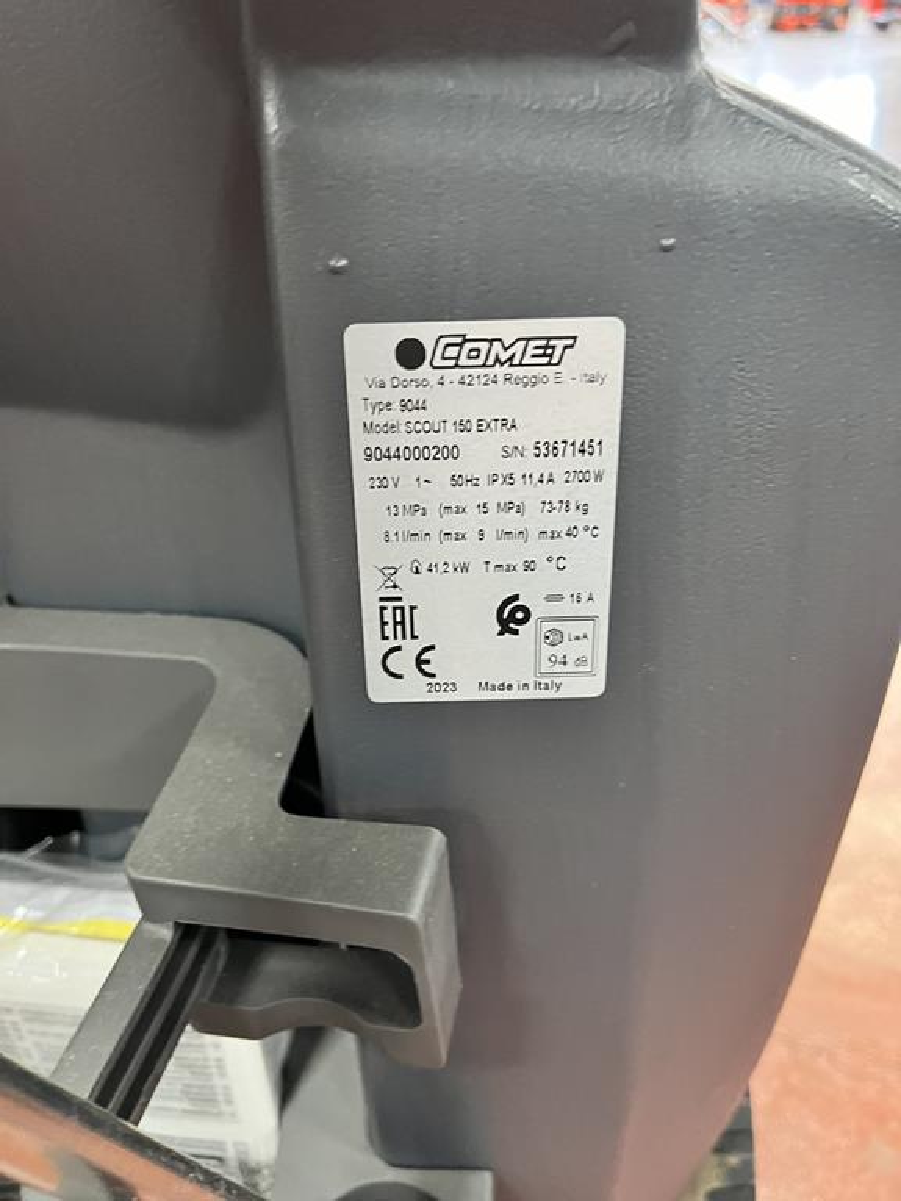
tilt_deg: -29.9
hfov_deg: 53.1
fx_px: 902
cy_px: 600
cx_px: 450
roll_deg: +1.0
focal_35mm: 26
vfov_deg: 67.3
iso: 400
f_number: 1.6
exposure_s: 1/33
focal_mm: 5.1
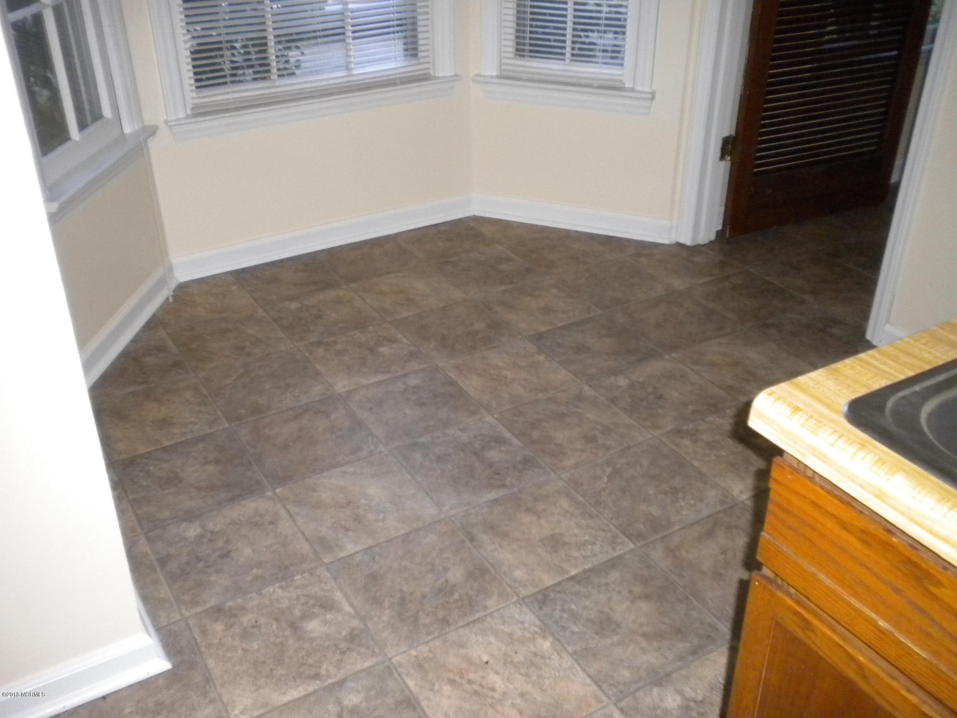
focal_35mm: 35
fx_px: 968
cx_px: 478
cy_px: 359
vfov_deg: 40.7
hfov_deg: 52.6
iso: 400
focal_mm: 6.3
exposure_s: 1/30
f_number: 3.1
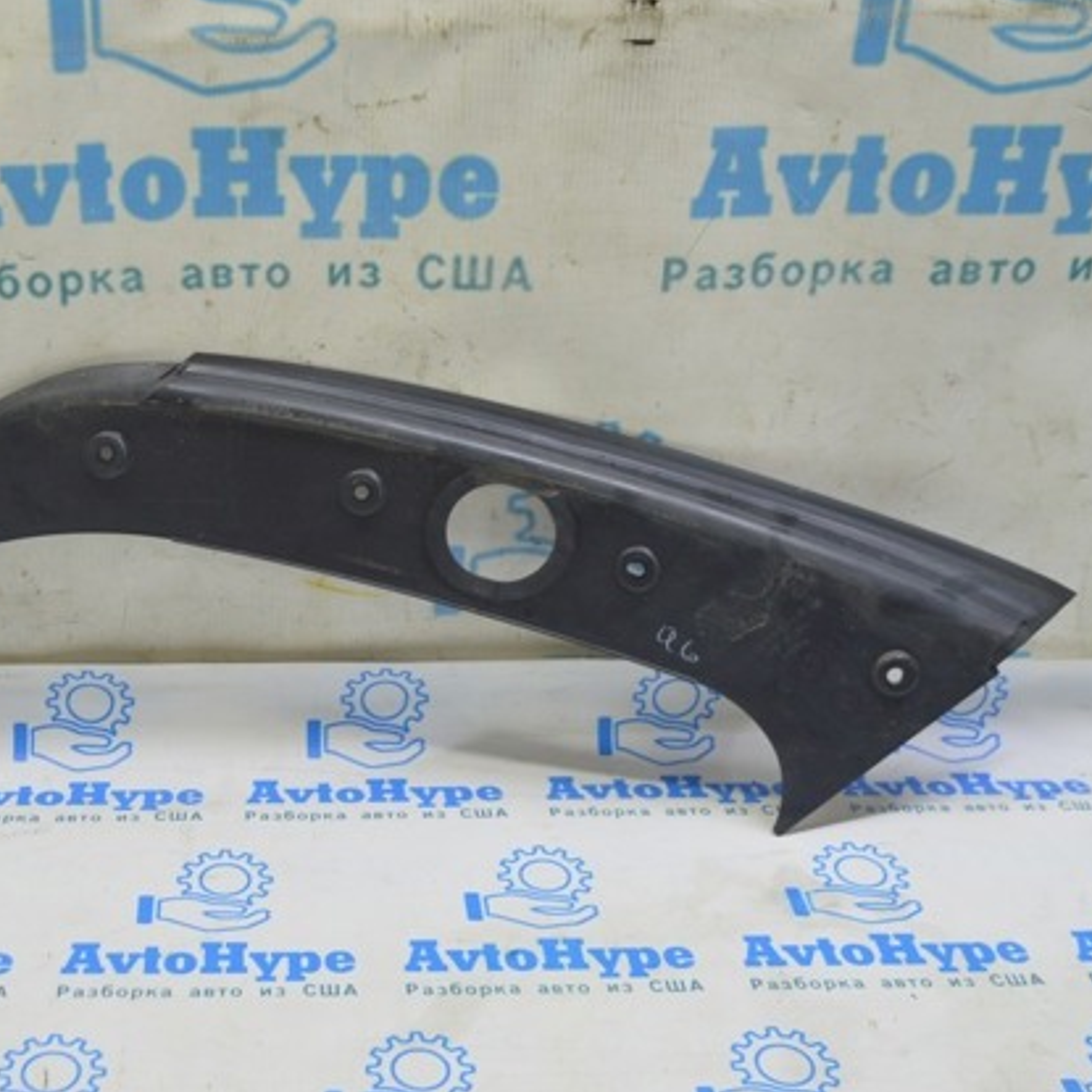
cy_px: 535
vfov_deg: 33.4
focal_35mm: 51
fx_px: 1820
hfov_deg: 32.7
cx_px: 268
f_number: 5.6
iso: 400
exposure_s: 1/20
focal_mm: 26
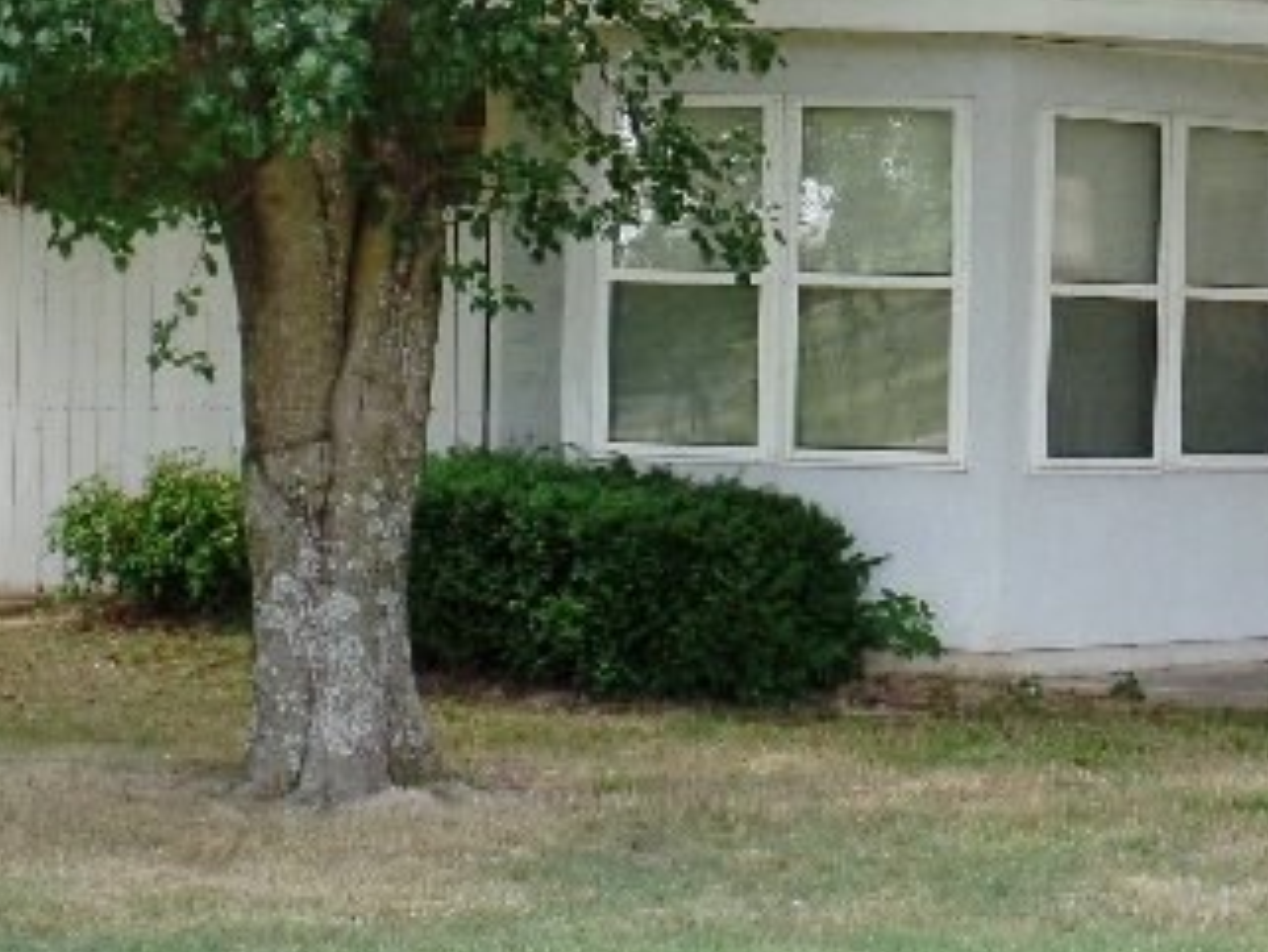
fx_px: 4910
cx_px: 1296
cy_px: 284
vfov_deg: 11.1
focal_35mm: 134
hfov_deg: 14.5
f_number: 3.6
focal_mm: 7.5
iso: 80
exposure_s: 1/90
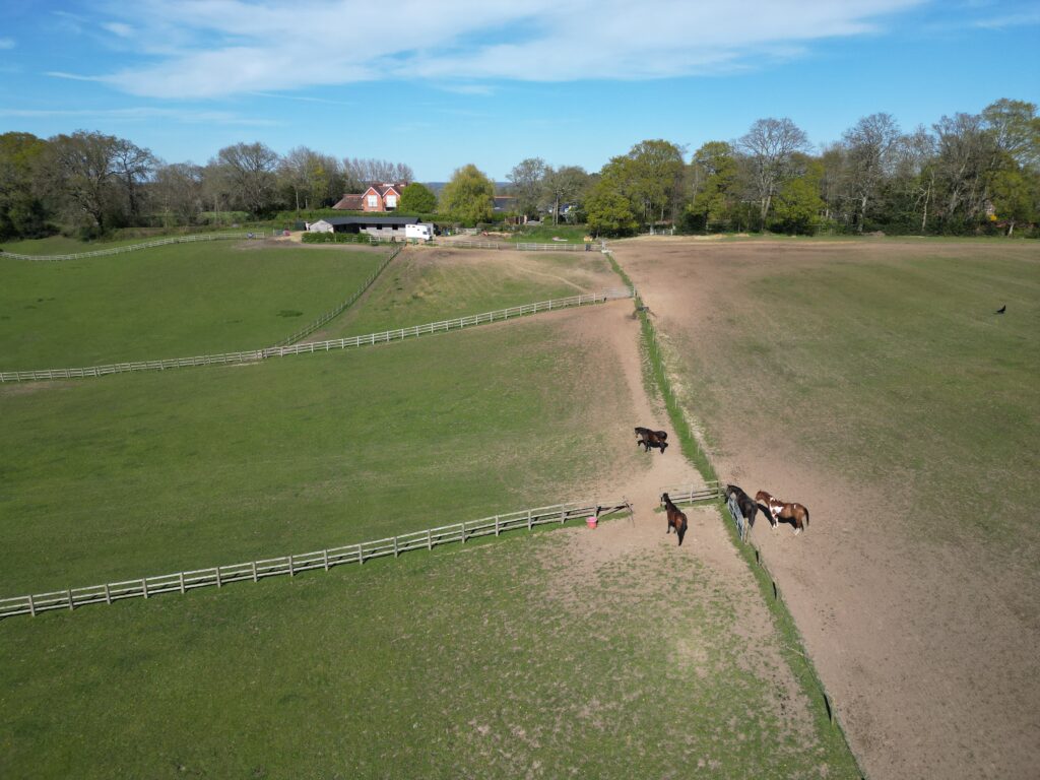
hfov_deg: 71.6
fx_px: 721
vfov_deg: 56.8
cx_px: 520
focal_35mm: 24
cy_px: 390
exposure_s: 1/3000
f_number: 1.7
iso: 110
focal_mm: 6.72
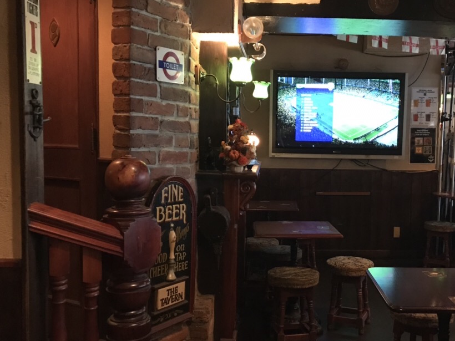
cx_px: 293
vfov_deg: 35.1
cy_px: 182
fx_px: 539
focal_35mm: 41
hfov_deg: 45.3
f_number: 1.8
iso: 80
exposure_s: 1/6
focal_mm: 3.99
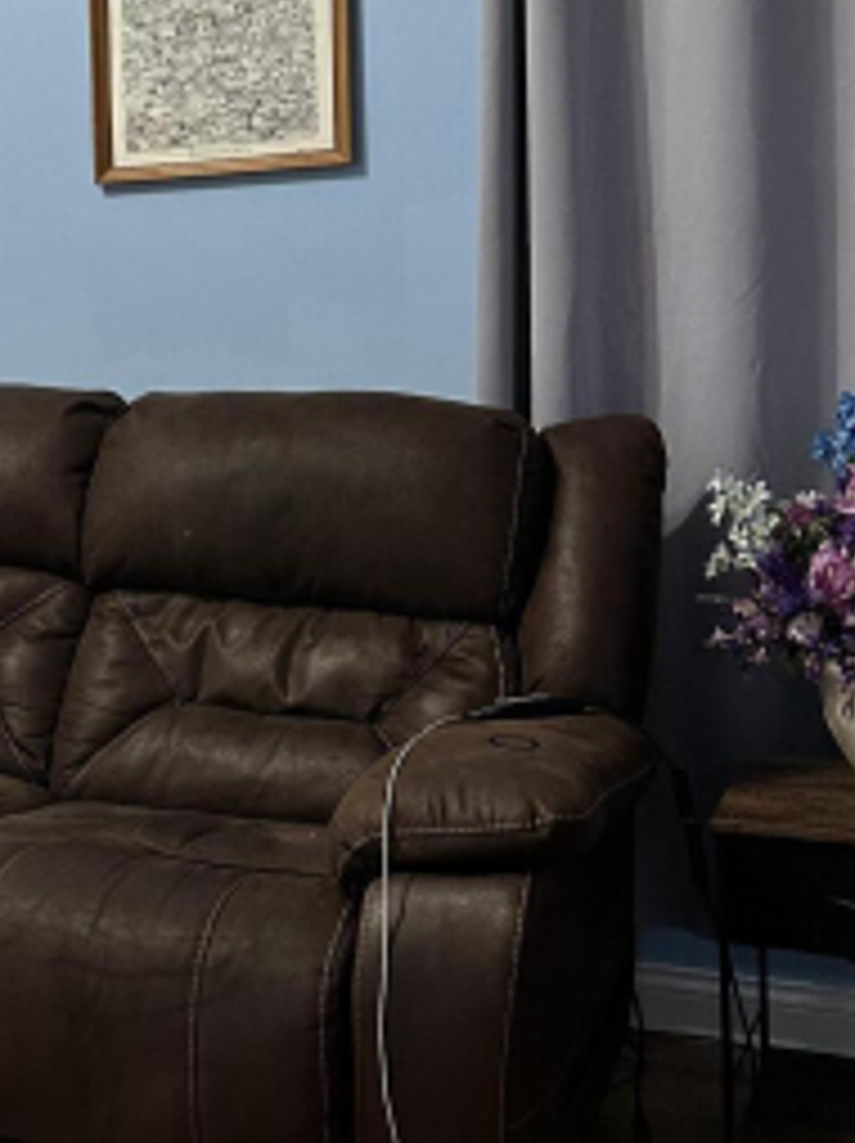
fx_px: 2078
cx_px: -216
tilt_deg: -2.7
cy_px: 380
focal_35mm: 63
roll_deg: +1.4
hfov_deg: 21.3
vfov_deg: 30.5
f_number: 1.78
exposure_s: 1/60
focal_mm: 6.86
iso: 250
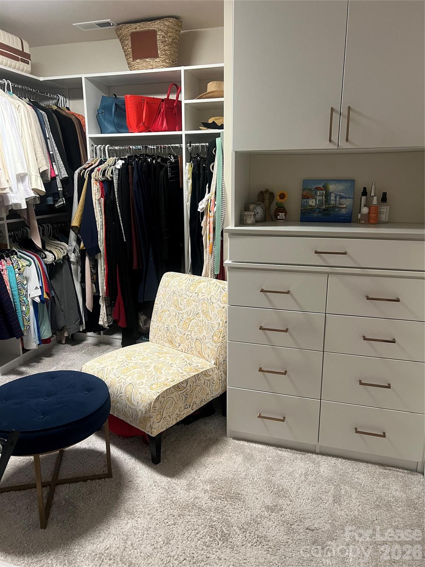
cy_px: 284
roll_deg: -0.4
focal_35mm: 26
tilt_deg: -14.0
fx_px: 426
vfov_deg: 67.3
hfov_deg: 53.1
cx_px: 212
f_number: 1.5
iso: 160
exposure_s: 1/60
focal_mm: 5.7
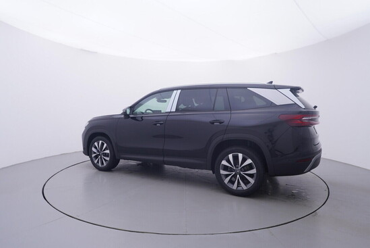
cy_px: 124
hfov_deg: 77.3
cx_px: 185
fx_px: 231
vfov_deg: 56.2
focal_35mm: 22
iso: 200
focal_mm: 15
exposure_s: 1/80
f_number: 5
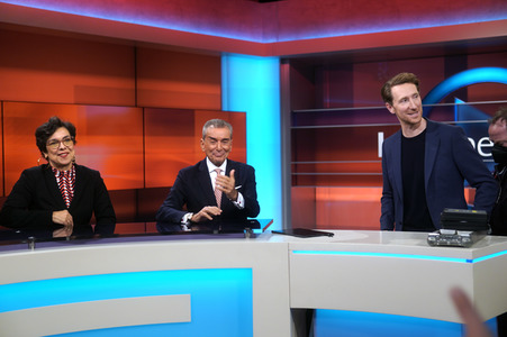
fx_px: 633
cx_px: 254
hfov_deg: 43.6
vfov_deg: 29.8
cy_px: 168
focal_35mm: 45
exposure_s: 1/125
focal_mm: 30
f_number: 1.4
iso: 160
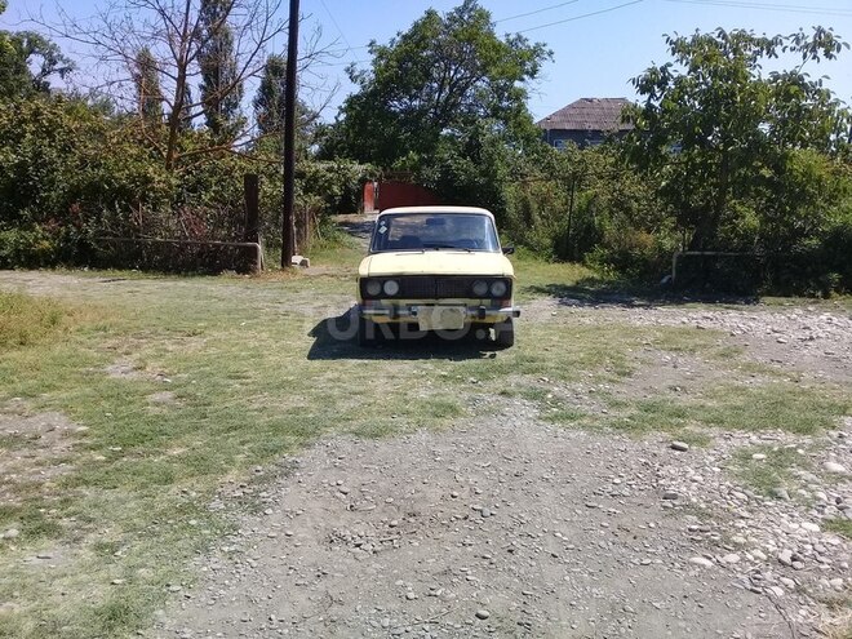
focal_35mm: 31
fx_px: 763
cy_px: 320
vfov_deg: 45.4
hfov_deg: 58.4
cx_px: 426
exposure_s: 1/1302
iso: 50
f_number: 2.2
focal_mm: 3.3
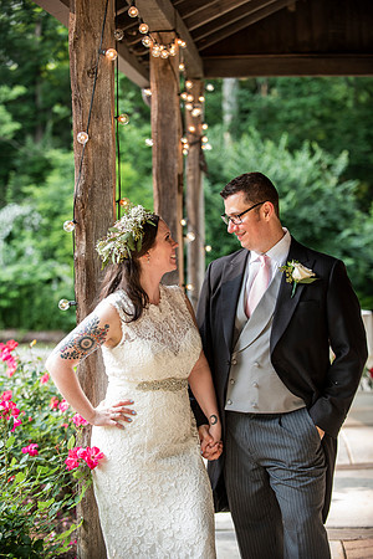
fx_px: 1243
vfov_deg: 25.4
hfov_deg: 17.1
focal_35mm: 80
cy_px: 280
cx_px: 186
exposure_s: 1/320
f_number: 3.2
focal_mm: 80
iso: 400
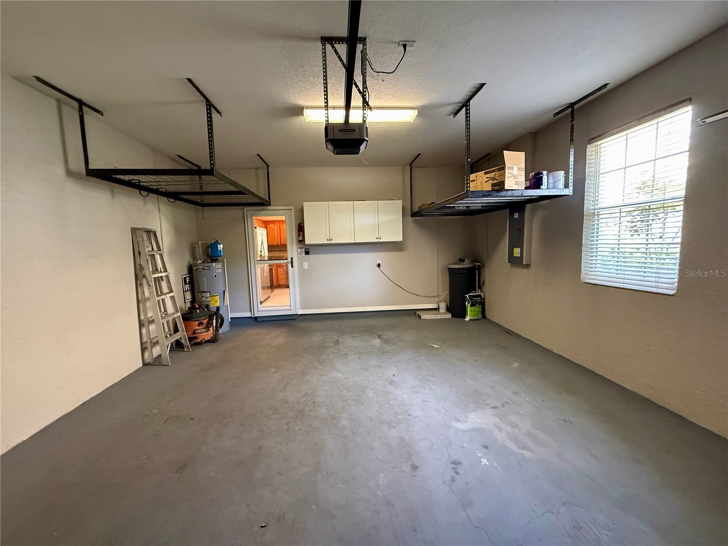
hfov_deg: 102.1
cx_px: 364
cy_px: 273
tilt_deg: -4.3
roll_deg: +2.6
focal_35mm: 14
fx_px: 294
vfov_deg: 85.7
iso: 800
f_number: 2.2
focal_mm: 2.22
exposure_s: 1/60
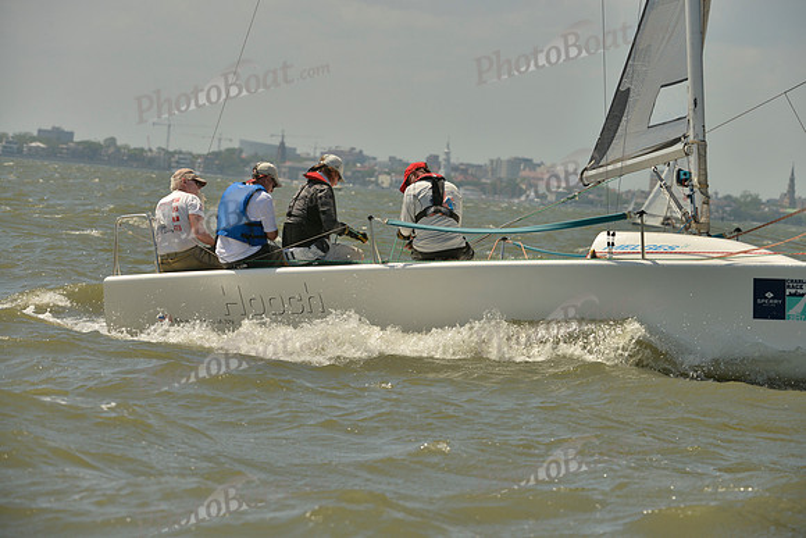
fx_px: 4479
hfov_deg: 10.3
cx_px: 403
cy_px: 269
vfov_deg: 6.9
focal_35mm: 200
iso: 280
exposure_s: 1/1600
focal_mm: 200
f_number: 9
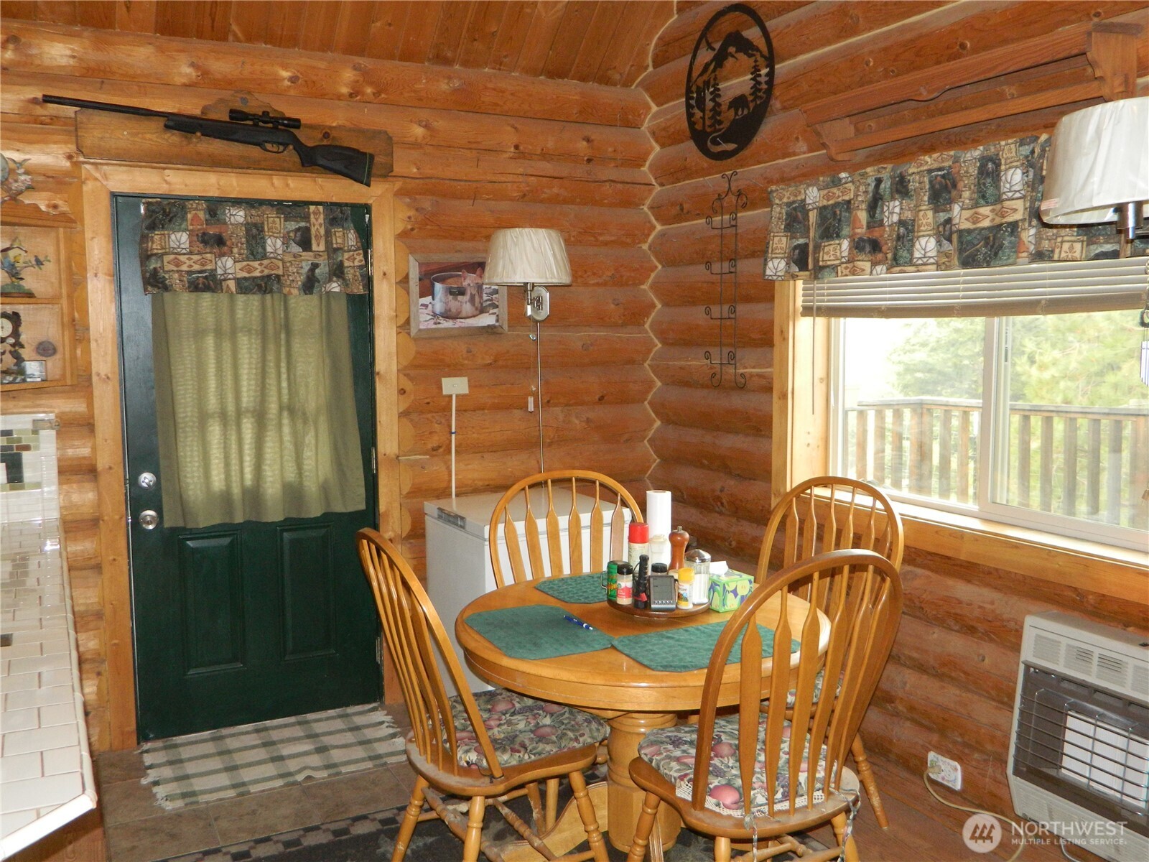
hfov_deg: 58.4
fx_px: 1029
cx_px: 574
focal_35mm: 31
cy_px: 431
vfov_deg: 45.4
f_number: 3.2
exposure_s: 1/30
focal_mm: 5.6
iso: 280
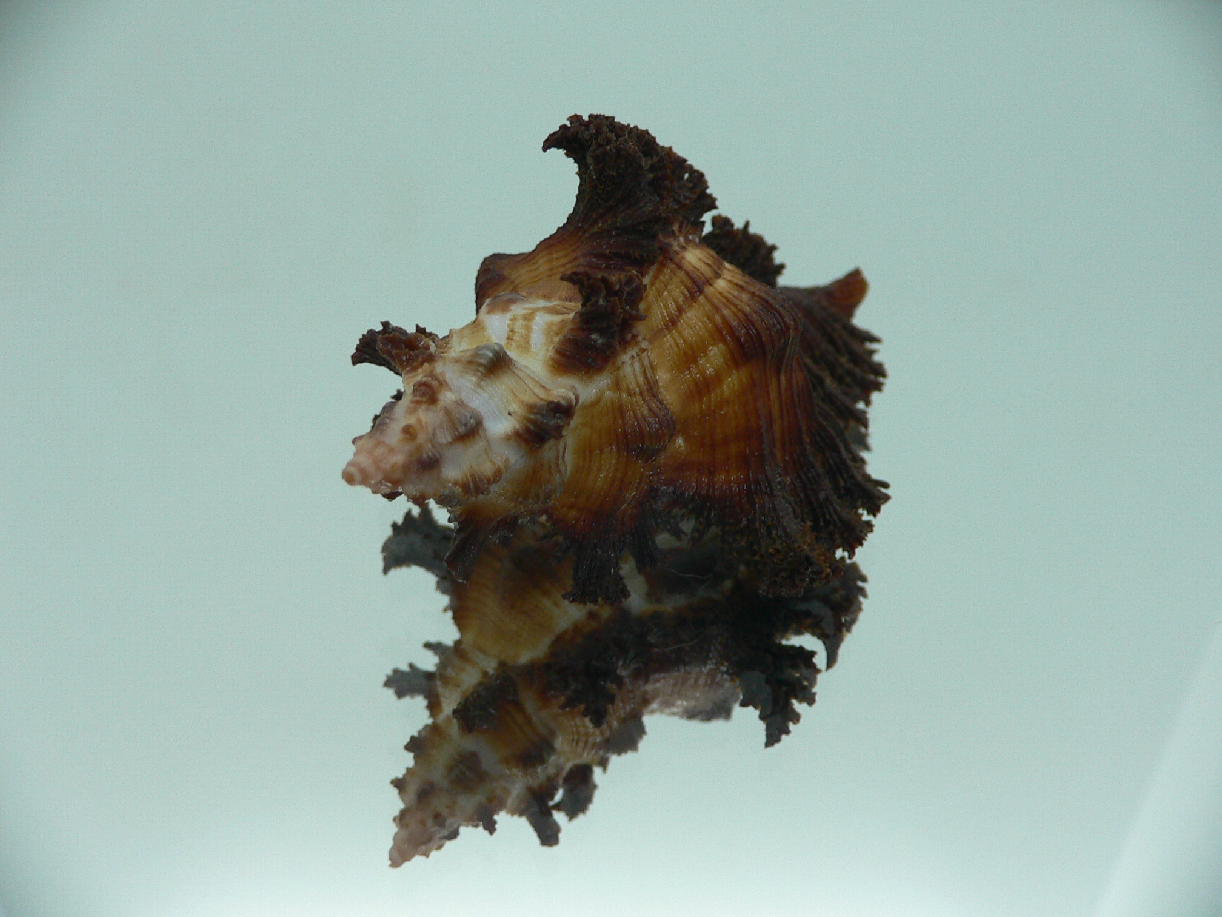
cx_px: 611
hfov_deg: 52.6
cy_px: 458
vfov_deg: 40.7
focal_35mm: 35
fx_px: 1236
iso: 100
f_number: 2.8
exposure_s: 1/60
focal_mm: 4.6
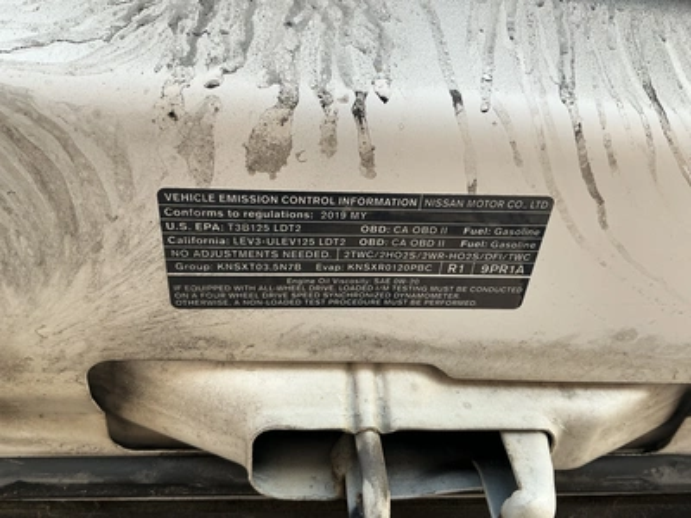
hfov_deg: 63.4
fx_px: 559
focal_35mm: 28
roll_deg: -0.4
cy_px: 259
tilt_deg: +24.8
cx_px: 346
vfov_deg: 49.7
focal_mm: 3
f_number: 1.8
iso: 20
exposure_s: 1/122
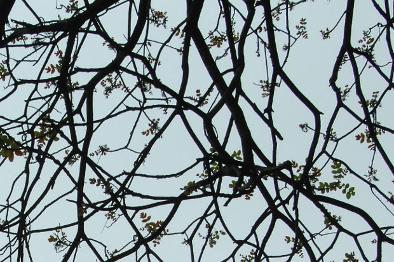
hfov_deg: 14.1
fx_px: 1571
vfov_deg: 9.4
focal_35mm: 144
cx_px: 31
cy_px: 320
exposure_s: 1/320
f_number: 11
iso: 400
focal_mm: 29
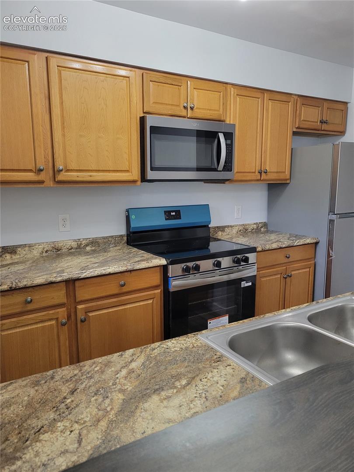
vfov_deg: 67.3
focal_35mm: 26
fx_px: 355
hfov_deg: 53.1
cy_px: 236
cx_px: 177
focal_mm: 5.4
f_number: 1.8
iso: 320
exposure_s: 1/120
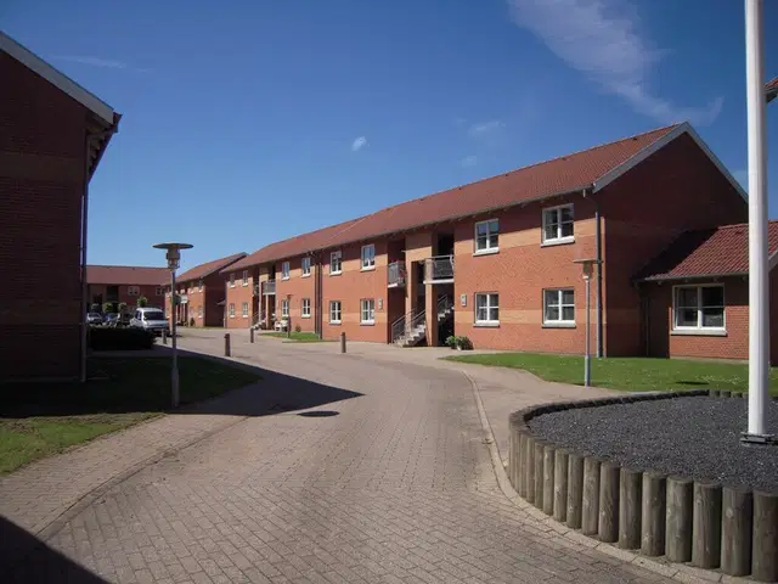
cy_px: 292
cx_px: 389
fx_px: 629
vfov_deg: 49.7
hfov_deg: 63.4
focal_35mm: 28
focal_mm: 5
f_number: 5.4
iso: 100
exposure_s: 1/640
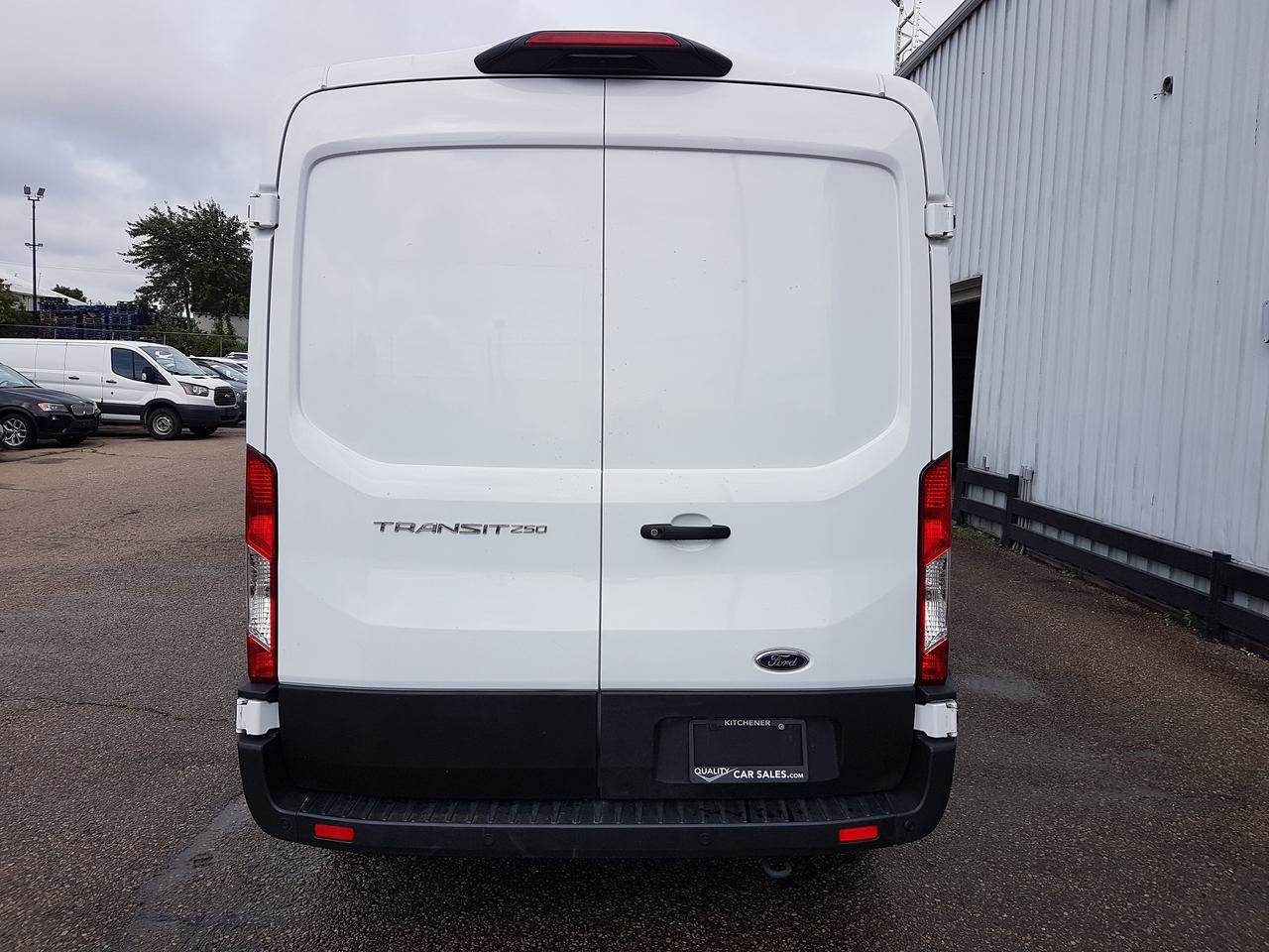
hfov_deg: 67.3
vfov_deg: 53.1
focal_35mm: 26
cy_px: 476
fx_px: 953
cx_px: 634
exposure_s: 1/2696
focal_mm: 4.2
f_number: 1.7
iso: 40
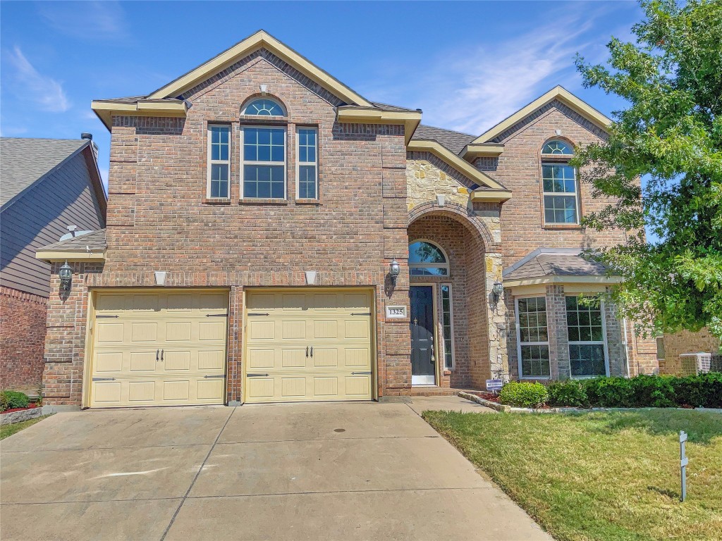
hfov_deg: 61.7
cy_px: 270
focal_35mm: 29
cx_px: 361
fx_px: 605
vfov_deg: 48.2
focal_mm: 3
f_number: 1.8
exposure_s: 1/3534
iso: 20
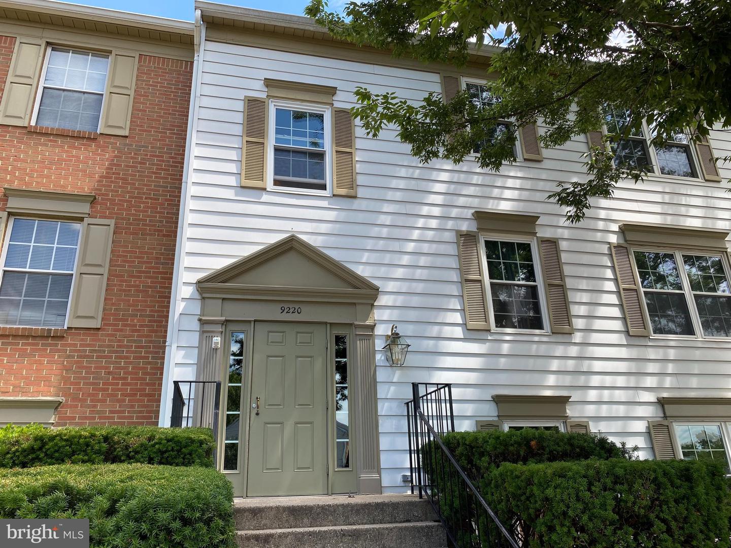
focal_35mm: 26
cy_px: 274
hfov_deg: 67.3
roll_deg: +2.3
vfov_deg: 53.1
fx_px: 549
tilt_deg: +19.5
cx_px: 366
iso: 32
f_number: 1.8
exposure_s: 1/799
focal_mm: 4.25
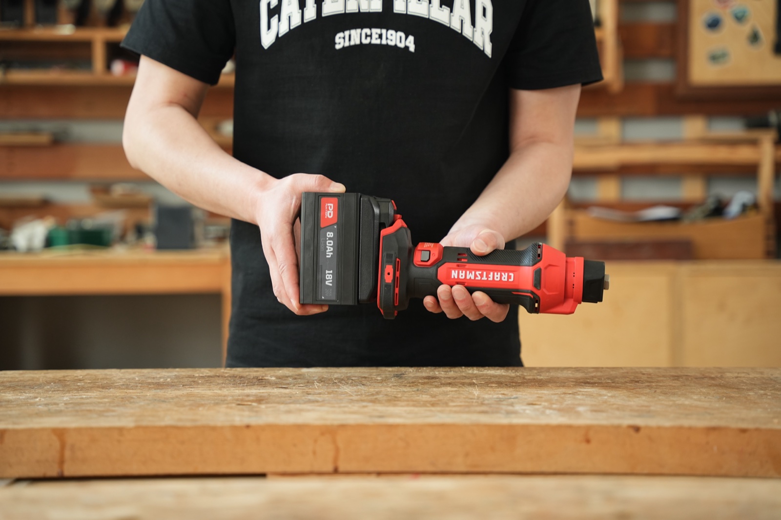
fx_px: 1518
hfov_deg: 28.8
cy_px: 260
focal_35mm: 70
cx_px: 390
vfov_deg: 19.4
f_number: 3.2
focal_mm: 70
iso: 640
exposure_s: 1/100
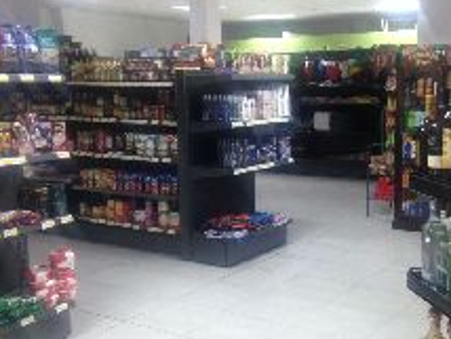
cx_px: 247
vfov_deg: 27.1
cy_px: 184
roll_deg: +1.8
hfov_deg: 35.5
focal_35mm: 54
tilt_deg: -9.8
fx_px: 704
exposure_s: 1/20
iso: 160
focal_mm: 4.12
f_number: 2.4
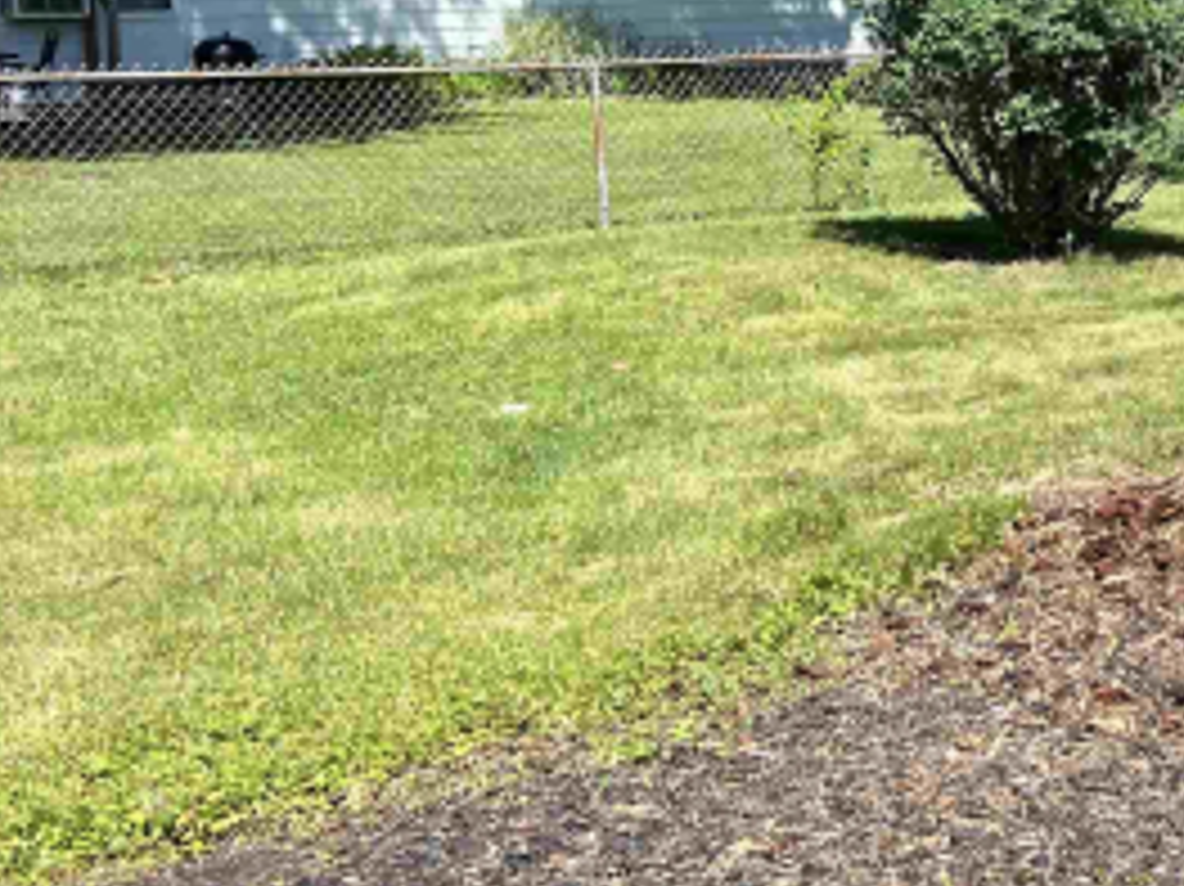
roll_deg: +1.0
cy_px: 211
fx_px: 2256
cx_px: 1222
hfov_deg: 27.5
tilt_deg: -8.5
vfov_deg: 22.0
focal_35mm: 66
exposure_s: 1/2632
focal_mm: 5.7
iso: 50
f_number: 1.5
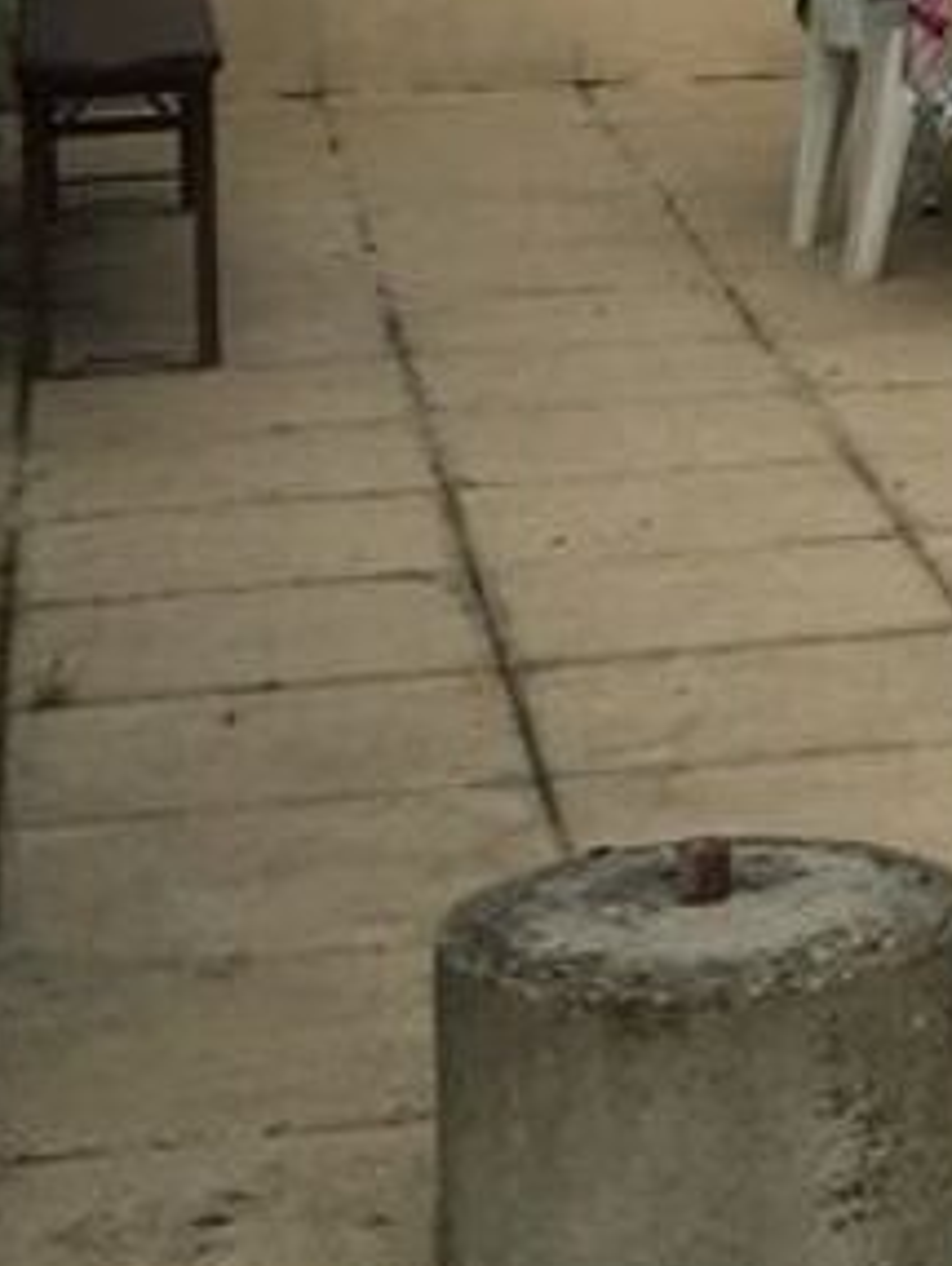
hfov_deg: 10.0
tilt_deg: -0.6
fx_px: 4943
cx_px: 2024
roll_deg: -0.8
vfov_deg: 14.1
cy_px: -321
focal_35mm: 135
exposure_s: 1/1582
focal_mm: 4.15
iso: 32
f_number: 2.2
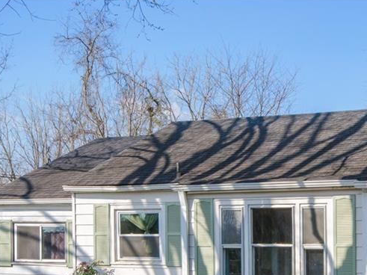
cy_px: 249
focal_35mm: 60
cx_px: 283
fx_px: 636
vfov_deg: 23.7
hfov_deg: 31.5
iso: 100
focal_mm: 20
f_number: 11
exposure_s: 1/160
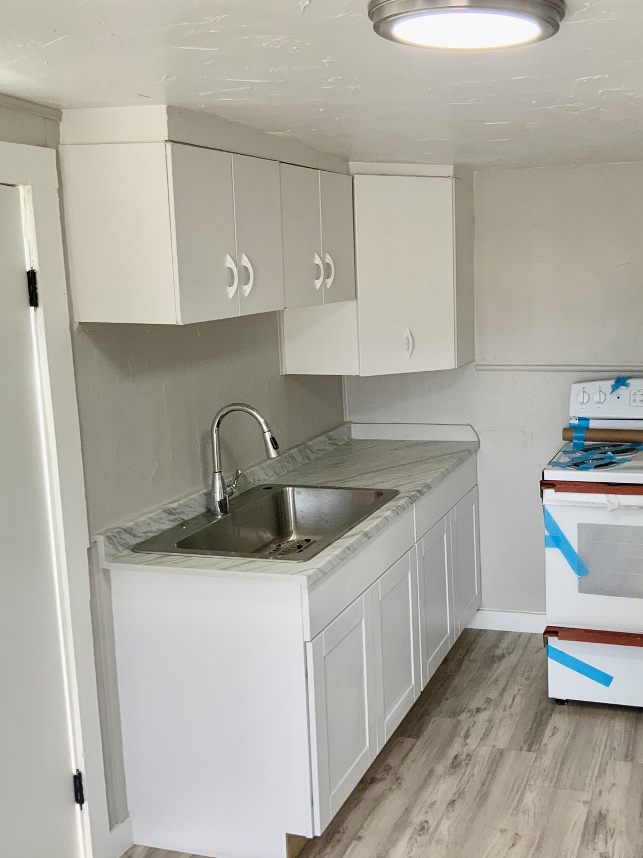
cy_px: 429
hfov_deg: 36.1
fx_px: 966
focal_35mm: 39
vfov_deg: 47.9
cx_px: 473
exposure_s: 1/120
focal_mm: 3
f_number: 1.8
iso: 64
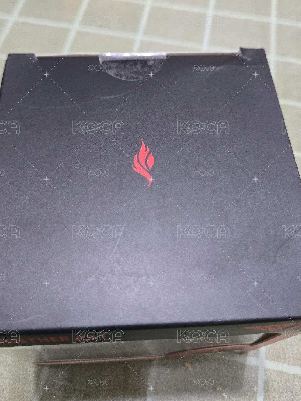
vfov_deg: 56.0
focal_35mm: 32
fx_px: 371
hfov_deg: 44.2
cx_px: 151
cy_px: 144
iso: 640
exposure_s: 1/60
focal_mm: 5.4
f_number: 1.8
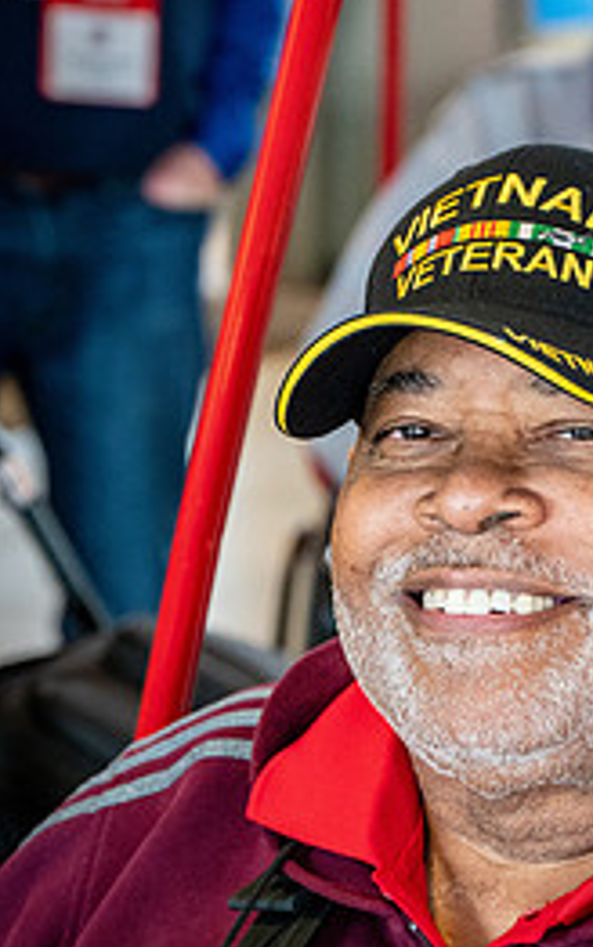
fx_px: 4520
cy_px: 528
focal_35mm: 175
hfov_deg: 7.5
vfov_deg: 12.0
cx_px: 537
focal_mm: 100
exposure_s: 1/80
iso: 7200
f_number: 6.3
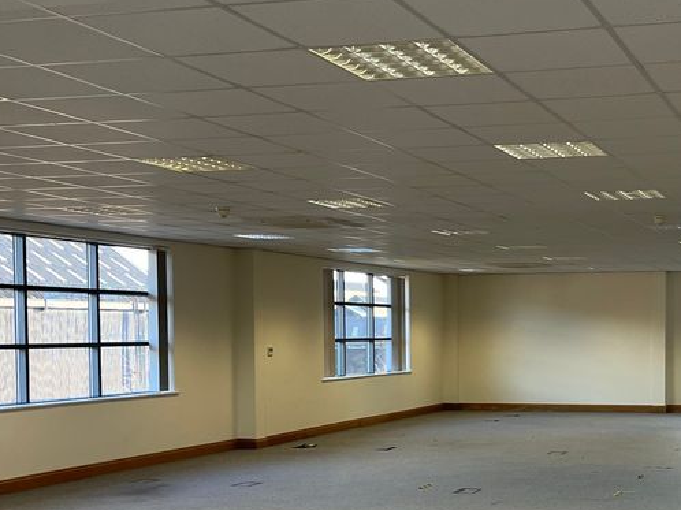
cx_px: 562
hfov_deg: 32.2
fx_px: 1140
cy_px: 377
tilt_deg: -2.3
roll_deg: -0.3
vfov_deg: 24.9
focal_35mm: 58
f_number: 1.6
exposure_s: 1/100
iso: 100
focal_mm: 5.1
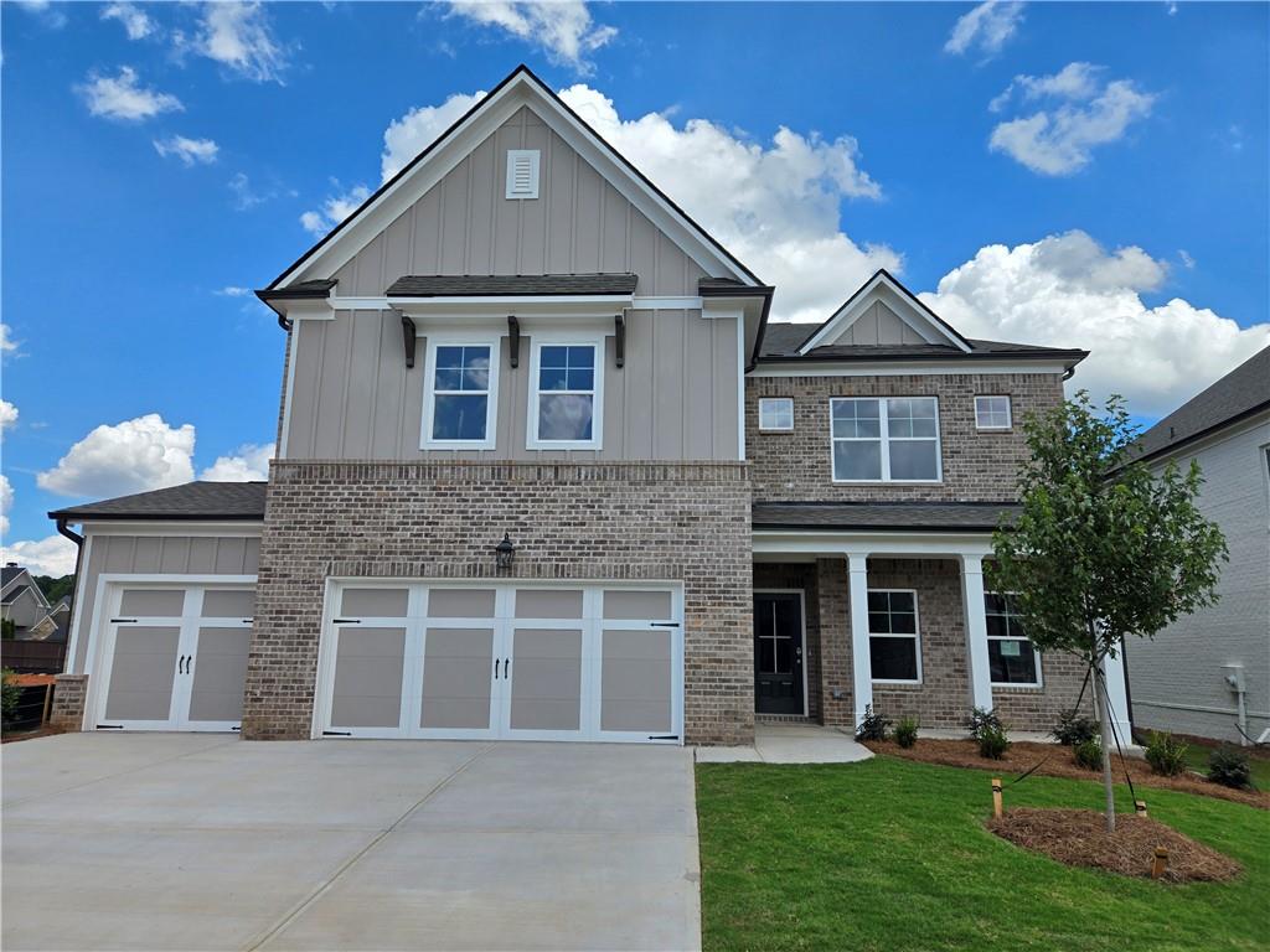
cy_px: 476
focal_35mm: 23
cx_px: 635
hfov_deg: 73.9
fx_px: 844
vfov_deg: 58.9
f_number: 1.8
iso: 32
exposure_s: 1/2921
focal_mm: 5.4
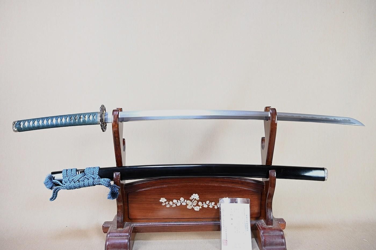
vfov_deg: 43.6
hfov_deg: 61.9
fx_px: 313
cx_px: 188
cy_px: 125
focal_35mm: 30
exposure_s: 1/3
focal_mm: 20
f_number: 3.5
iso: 100
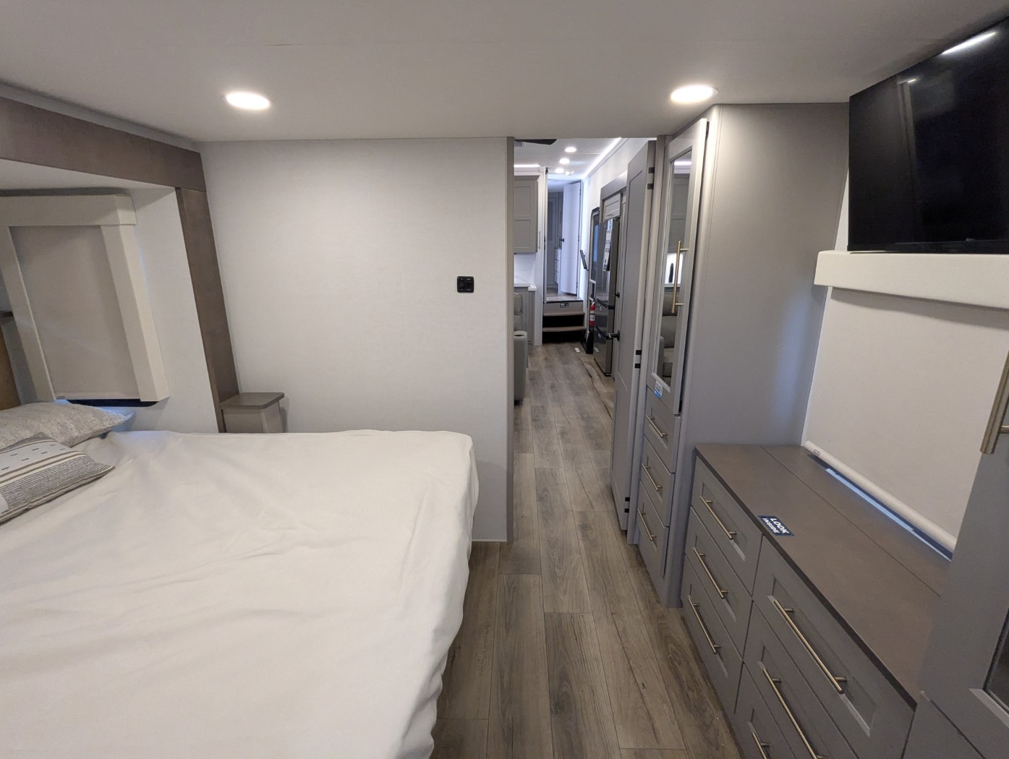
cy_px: 380
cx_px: 504
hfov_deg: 94.4
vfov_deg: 78.2
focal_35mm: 16
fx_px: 467
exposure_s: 1/162
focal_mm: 2.35
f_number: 2.2
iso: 600
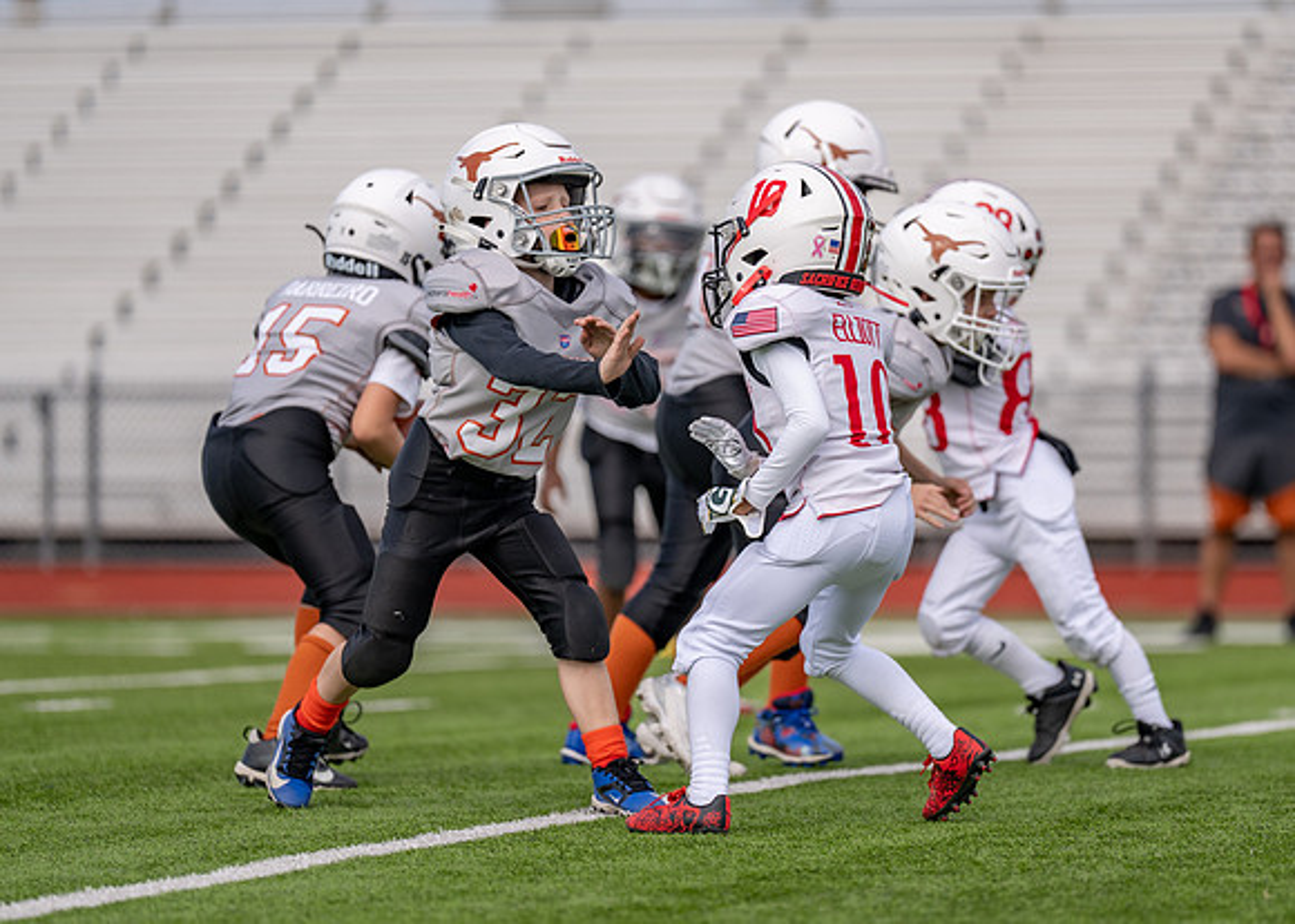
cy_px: 476
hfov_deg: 8.0
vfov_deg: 5.7
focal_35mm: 252
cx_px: 775
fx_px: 9276
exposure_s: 1/3200
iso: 160
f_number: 2.8
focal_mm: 200
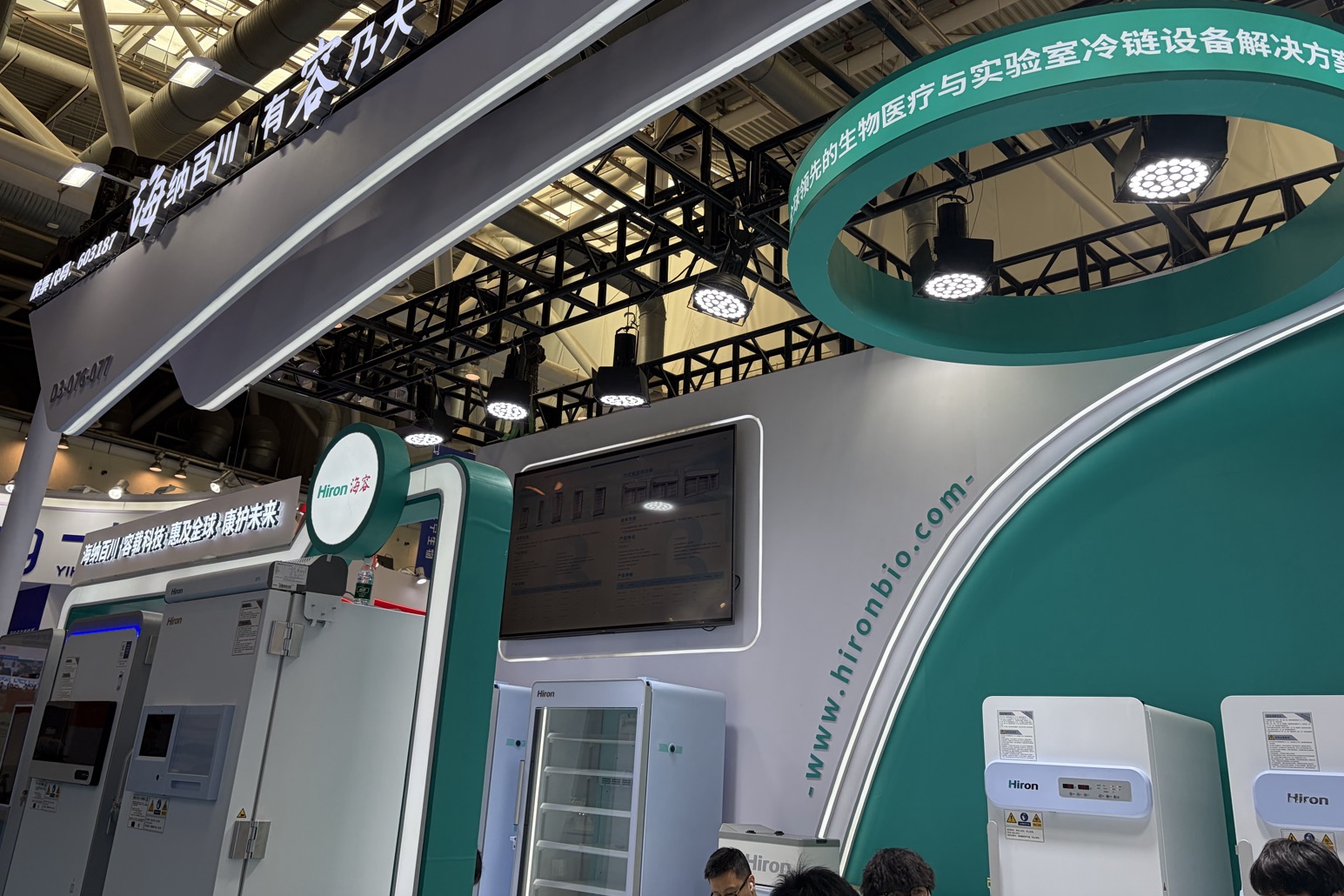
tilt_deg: +21.9
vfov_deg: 46.2
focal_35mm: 28
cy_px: 379
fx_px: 1045
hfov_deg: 65.5
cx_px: 654
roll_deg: -4.4
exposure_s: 1/515
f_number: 1.6
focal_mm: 5.96
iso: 64
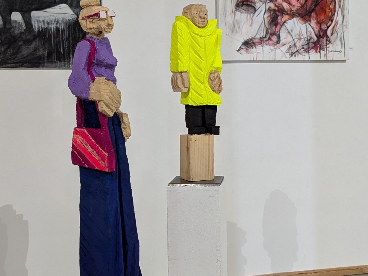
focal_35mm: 58
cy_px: 123
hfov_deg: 33.2
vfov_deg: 25.2
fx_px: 617
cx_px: 212
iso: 138
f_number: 1.85
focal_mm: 6.81
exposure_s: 1/25
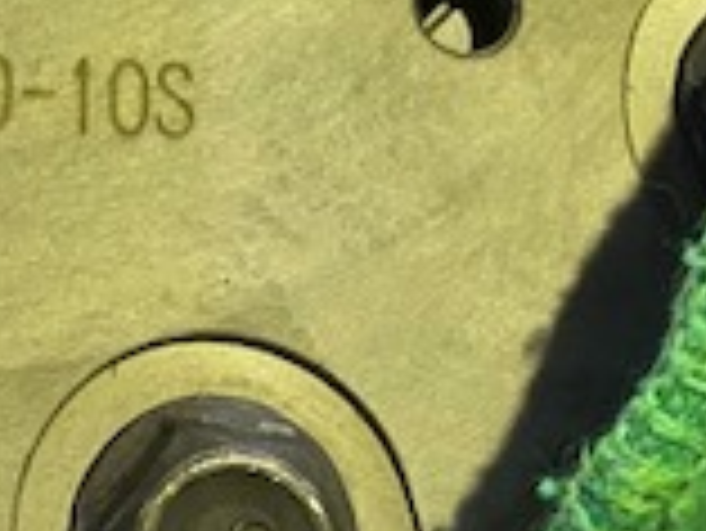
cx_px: -99
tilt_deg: -74.2
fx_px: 2164
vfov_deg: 12.8
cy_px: -396
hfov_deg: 17.8
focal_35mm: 106
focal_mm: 4.25
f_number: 1.8
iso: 500
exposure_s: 1/25
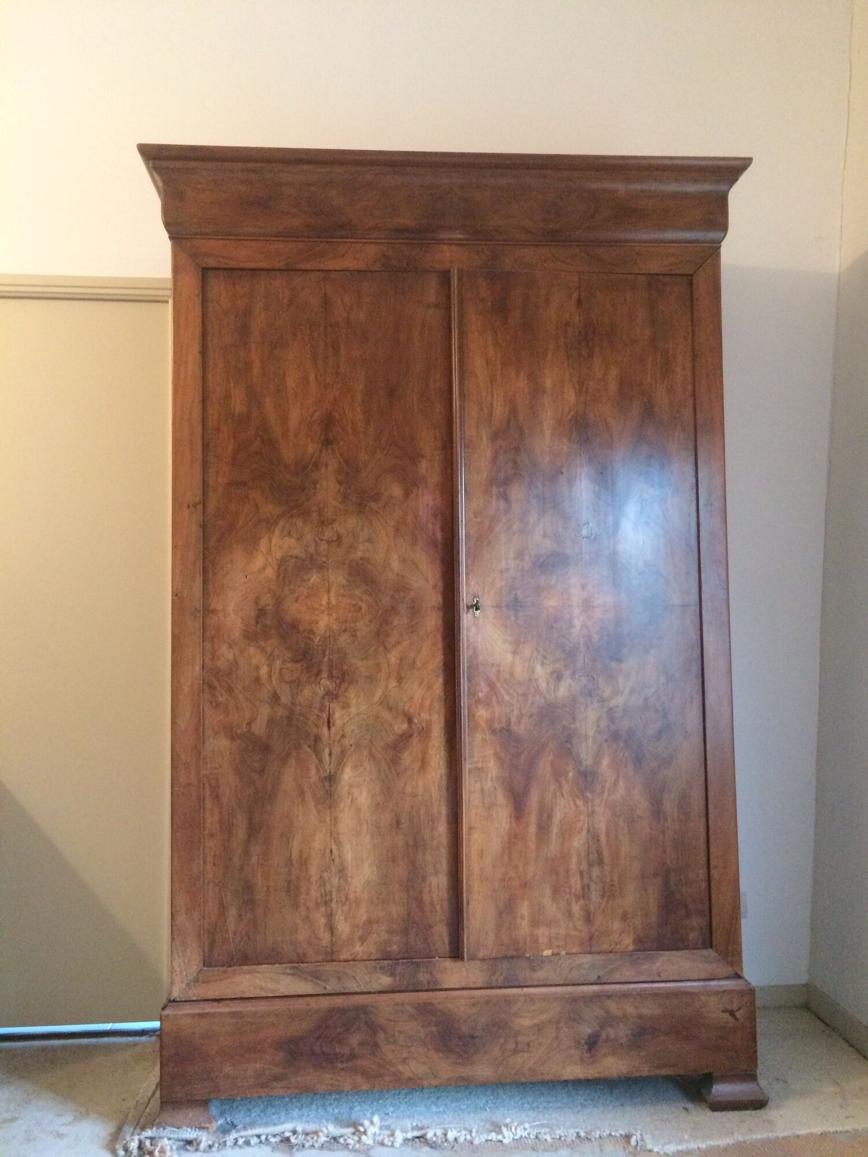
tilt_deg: +1.9
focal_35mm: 29
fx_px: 970
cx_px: 434
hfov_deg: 48.2
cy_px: 578
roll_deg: +1.0
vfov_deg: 61.7
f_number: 2.2
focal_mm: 4.15
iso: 320
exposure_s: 1/25
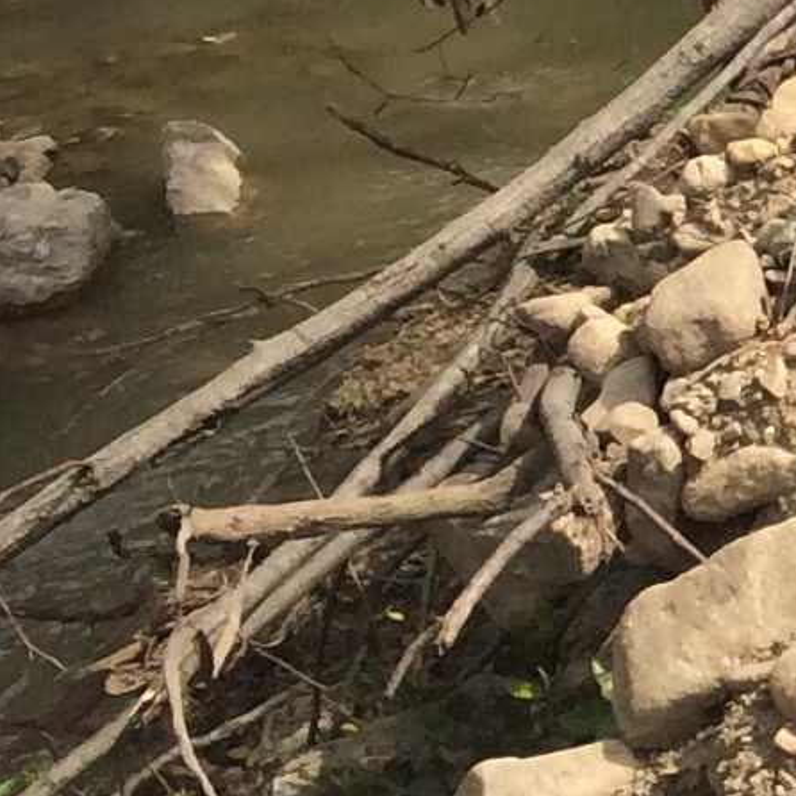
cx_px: 2624
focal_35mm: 194
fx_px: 5047
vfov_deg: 9.0
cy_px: 157
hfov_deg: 7.6
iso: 32
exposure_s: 1/1466
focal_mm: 4.12
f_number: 2.2
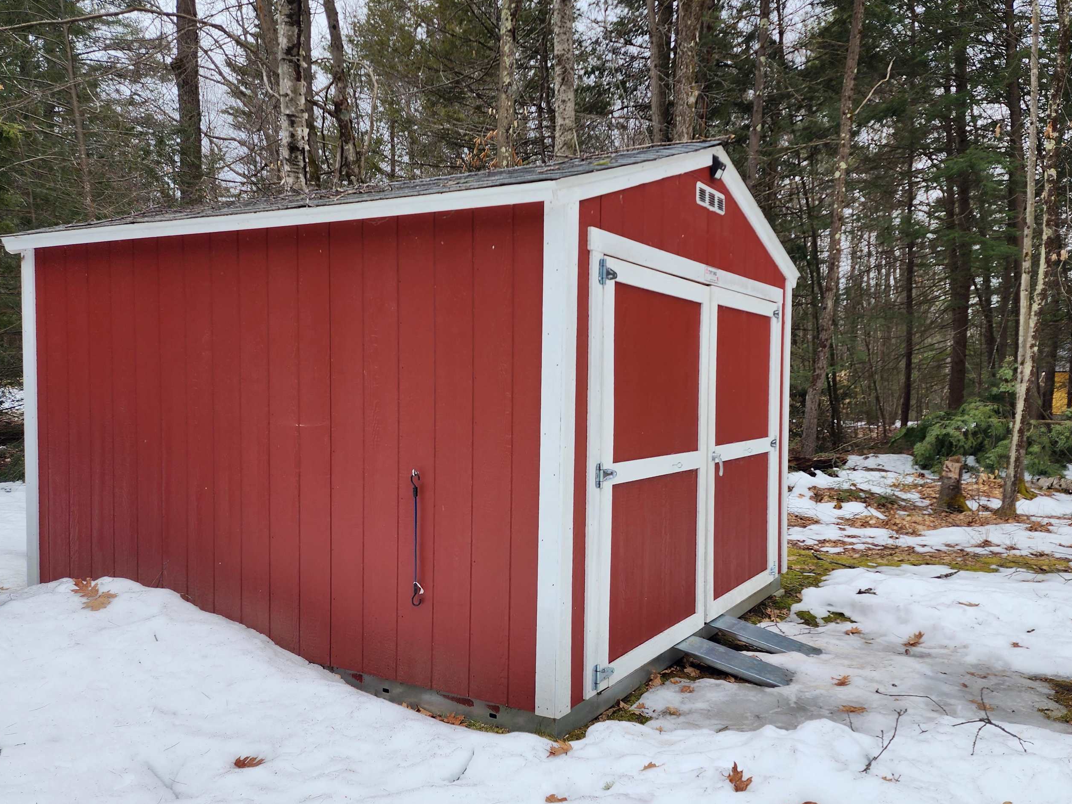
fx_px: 867
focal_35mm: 28
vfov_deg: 49.7
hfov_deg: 63.0
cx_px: 633
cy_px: 433
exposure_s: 1/180
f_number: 1.8
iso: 16
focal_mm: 6.4
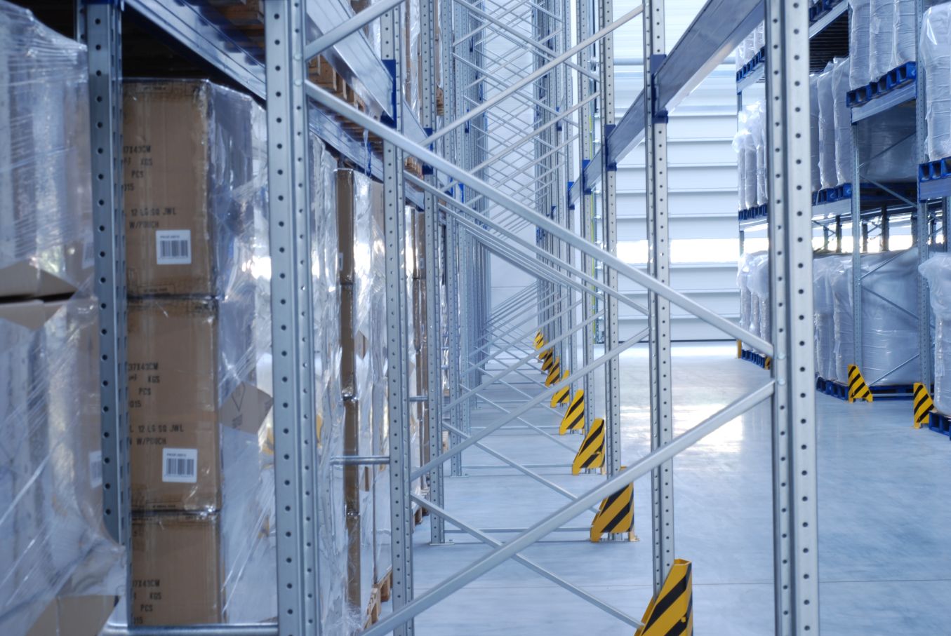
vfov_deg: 18.2
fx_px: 1984
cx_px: 476
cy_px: 318
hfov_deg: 27.0
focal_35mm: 75
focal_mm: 50
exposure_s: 1.5
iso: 100
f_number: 11
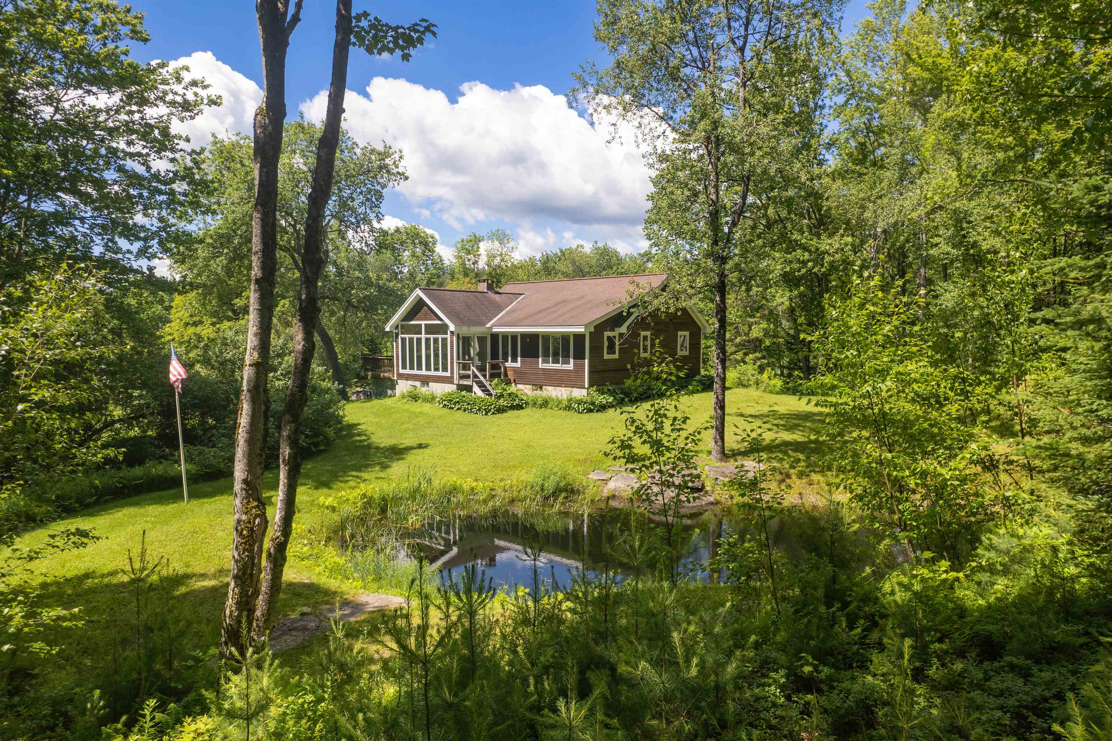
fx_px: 679
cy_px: 370
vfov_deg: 57.2
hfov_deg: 78.6
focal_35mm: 22
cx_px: 556
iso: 100
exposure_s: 1/160
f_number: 2.8
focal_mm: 8.38
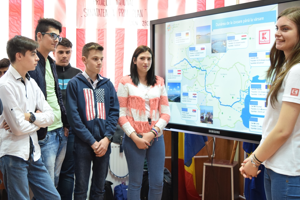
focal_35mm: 52
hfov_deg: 38.1
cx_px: 110
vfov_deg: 26.1
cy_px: 94
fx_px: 431
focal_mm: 23
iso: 800
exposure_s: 1/40
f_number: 3.8
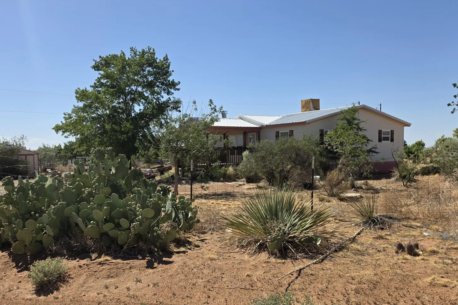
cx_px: 220
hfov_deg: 57.2
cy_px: 172
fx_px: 420
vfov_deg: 39.9
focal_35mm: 33
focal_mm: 6.25
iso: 80
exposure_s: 1/7944
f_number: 1.7
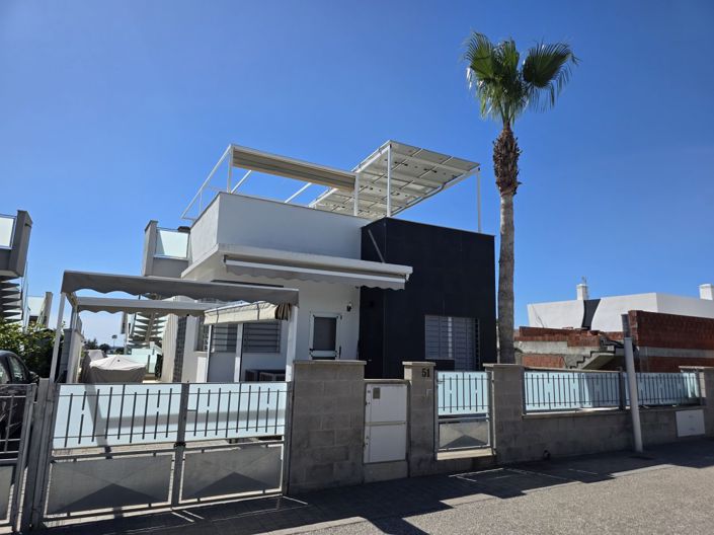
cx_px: 357
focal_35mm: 23
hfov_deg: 74.0
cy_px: 268
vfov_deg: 58.8
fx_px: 474
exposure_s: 1/6574
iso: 80
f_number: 1.7
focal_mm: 6.3
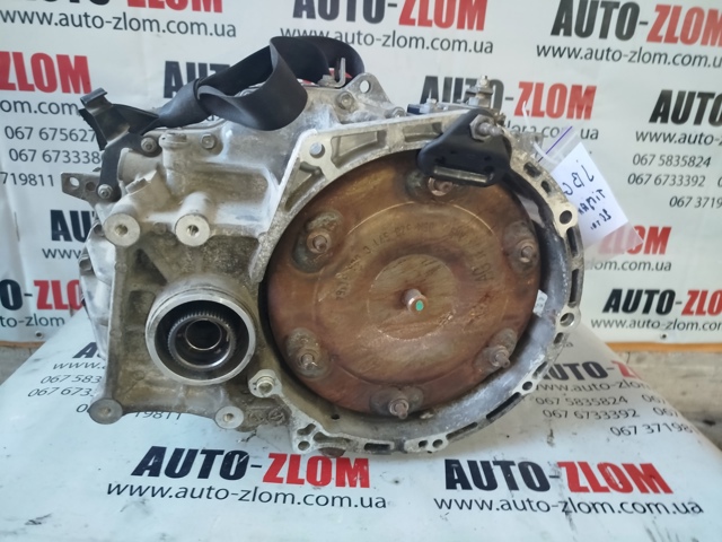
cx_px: 361
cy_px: 271
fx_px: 501
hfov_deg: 71.6
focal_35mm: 24
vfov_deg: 56.8
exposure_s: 1/33
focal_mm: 5.31
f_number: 1.7
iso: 200
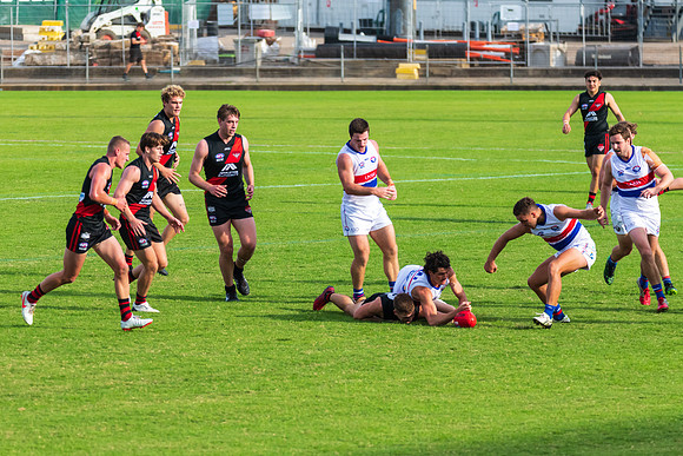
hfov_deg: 7.0
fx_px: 5575
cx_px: 294
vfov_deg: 4.7
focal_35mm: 294
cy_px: 259
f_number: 5.6
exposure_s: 1/2500
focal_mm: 250
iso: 1000
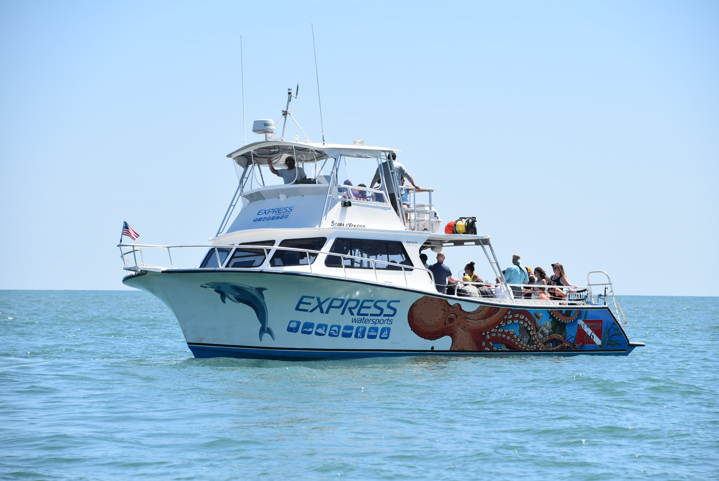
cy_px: 240
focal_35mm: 165
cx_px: 360
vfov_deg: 8.3
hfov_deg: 12.4
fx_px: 3298
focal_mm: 110
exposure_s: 1/2000
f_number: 7.1
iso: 400
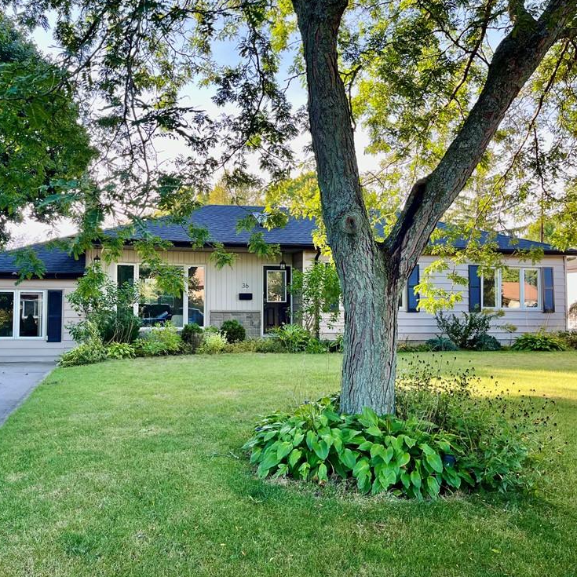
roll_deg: -0.1
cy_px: 279
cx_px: 255
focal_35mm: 32
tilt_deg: +2.8
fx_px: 603
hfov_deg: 51.0
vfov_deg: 51.1
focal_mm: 5.1
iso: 40
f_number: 1.6
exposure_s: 1/292
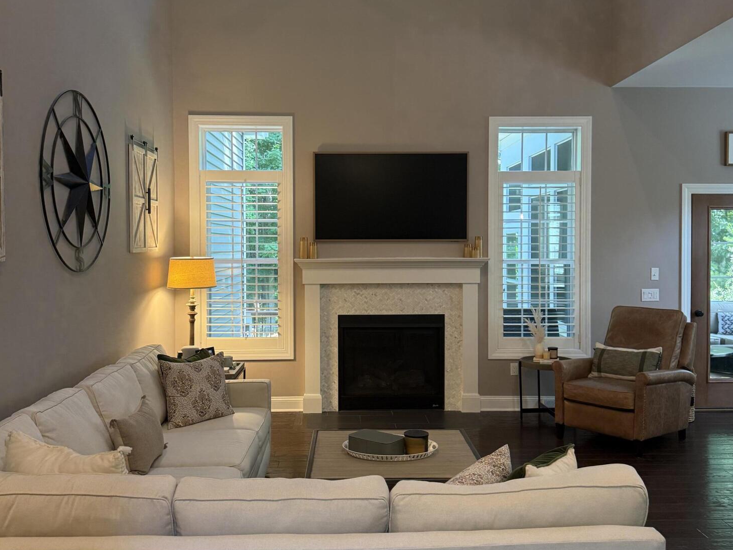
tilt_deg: -0.6
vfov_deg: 42.9
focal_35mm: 33
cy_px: 252
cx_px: 361
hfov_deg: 55.4
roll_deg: +0.5
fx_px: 699
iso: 250
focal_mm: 6.76
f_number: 1.78
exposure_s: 1/120
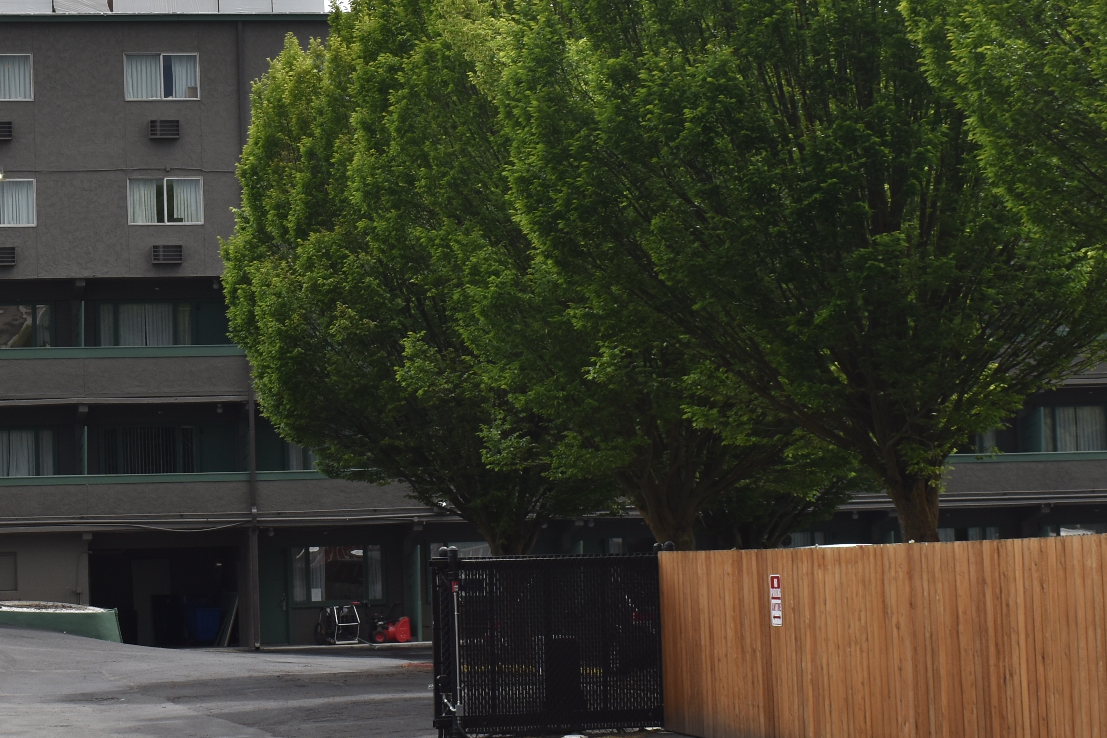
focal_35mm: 99
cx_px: 248
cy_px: 377
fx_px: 3044
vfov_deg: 13.8
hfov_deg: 20.4
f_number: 9
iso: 100
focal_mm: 28
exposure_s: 1/200
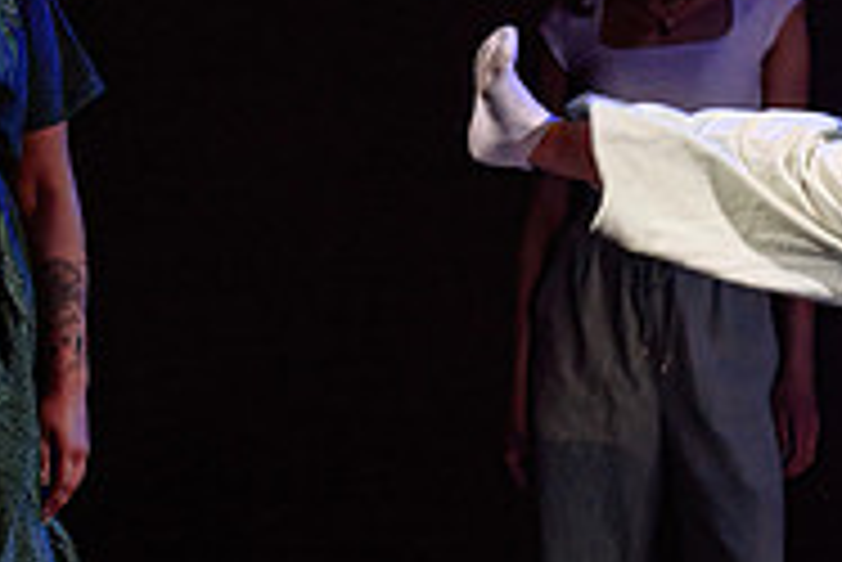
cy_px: 207
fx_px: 12897
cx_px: 1328
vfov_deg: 2.5
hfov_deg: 3.7
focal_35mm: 551
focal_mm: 150
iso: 1600
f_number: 2.8
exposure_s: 1/160
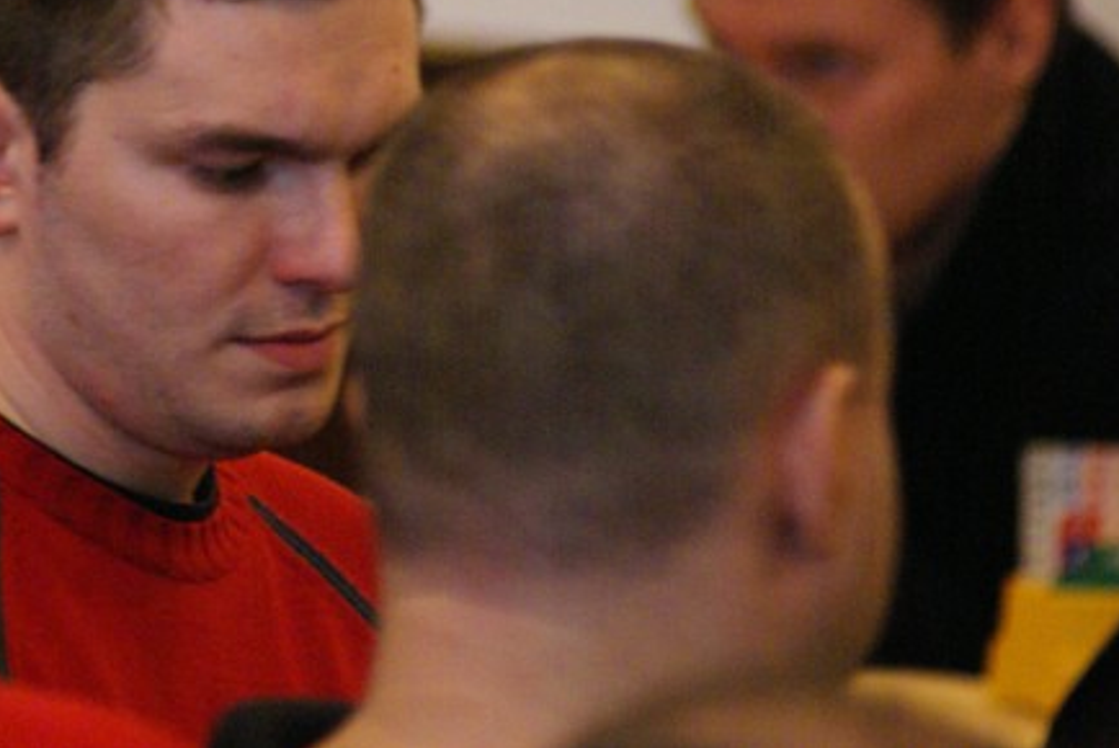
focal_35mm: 726
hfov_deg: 2.8
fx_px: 22581
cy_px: 150
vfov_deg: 1.9
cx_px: 232
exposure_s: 1/10
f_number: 5.6
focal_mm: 300
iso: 1600
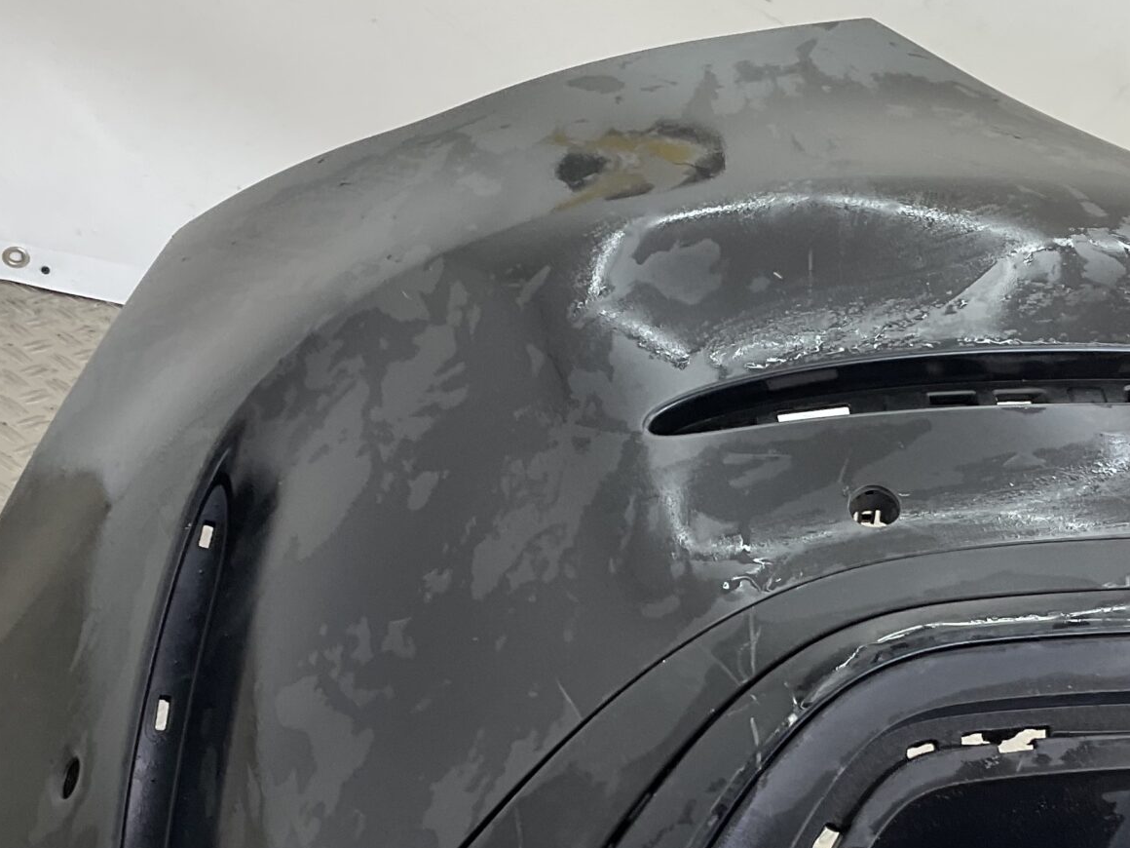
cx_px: 680
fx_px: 2089
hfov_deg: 30.2
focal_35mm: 64
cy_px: 629
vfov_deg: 22.7
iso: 20
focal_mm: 3
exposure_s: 1/100
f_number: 1.8
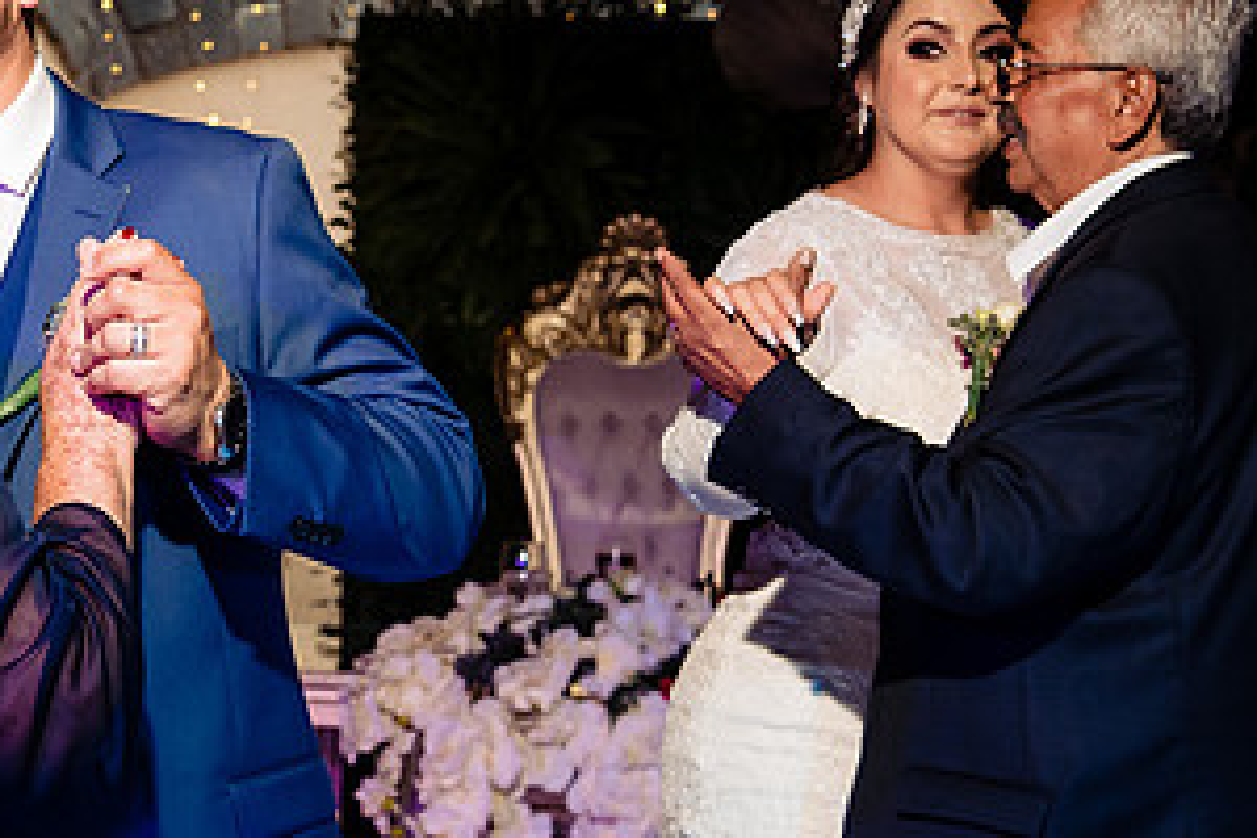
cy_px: 341
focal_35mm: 103
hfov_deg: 19.6
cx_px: 268
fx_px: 3596
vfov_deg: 13.3
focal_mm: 52
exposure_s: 1/200
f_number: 6.3
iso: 2000
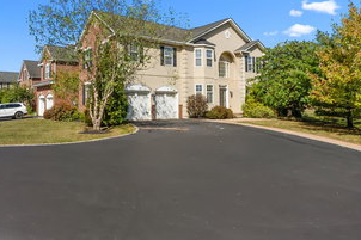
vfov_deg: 47.6
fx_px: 271
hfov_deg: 65.5
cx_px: 118
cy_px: 97
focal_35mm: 27
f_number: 11
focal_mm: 17
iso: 800
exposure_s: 1/2500
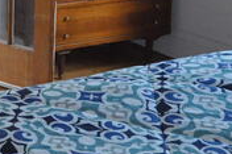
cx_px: -27
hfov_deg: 14.8
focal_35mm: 135
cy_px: -90
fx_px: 870
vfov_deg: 9.8
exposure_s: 1/160
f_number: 5.6
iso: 3200
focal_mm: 21
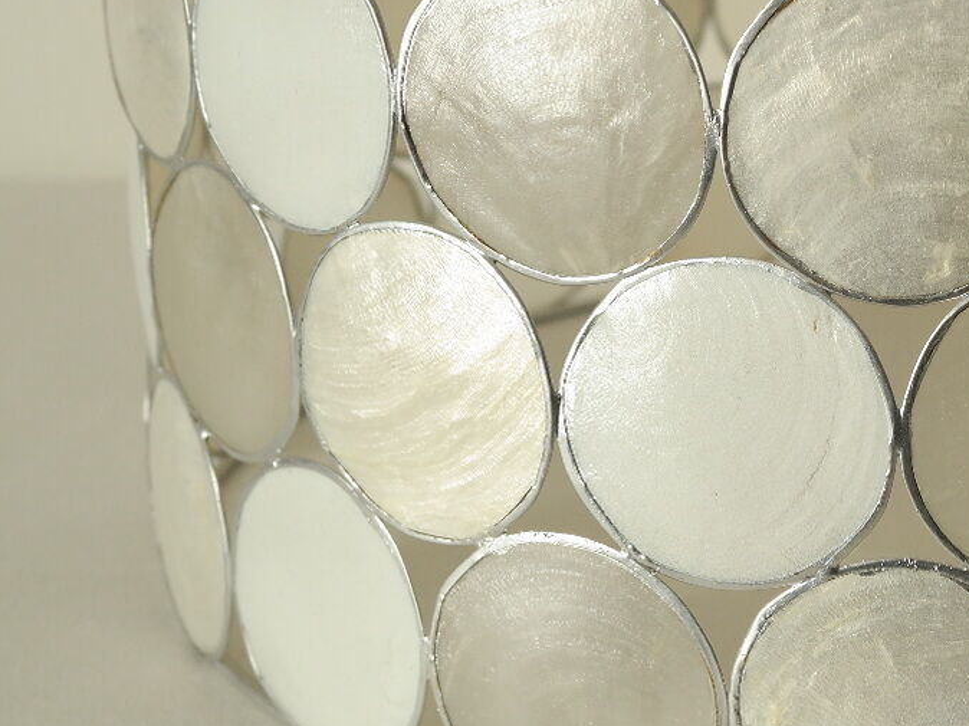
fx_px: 2966
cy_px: 178
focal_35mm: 106
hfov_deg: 18.2
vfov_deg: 13.9
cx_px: 896
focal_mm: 28
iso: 200
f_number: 5.6
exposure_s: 1/30
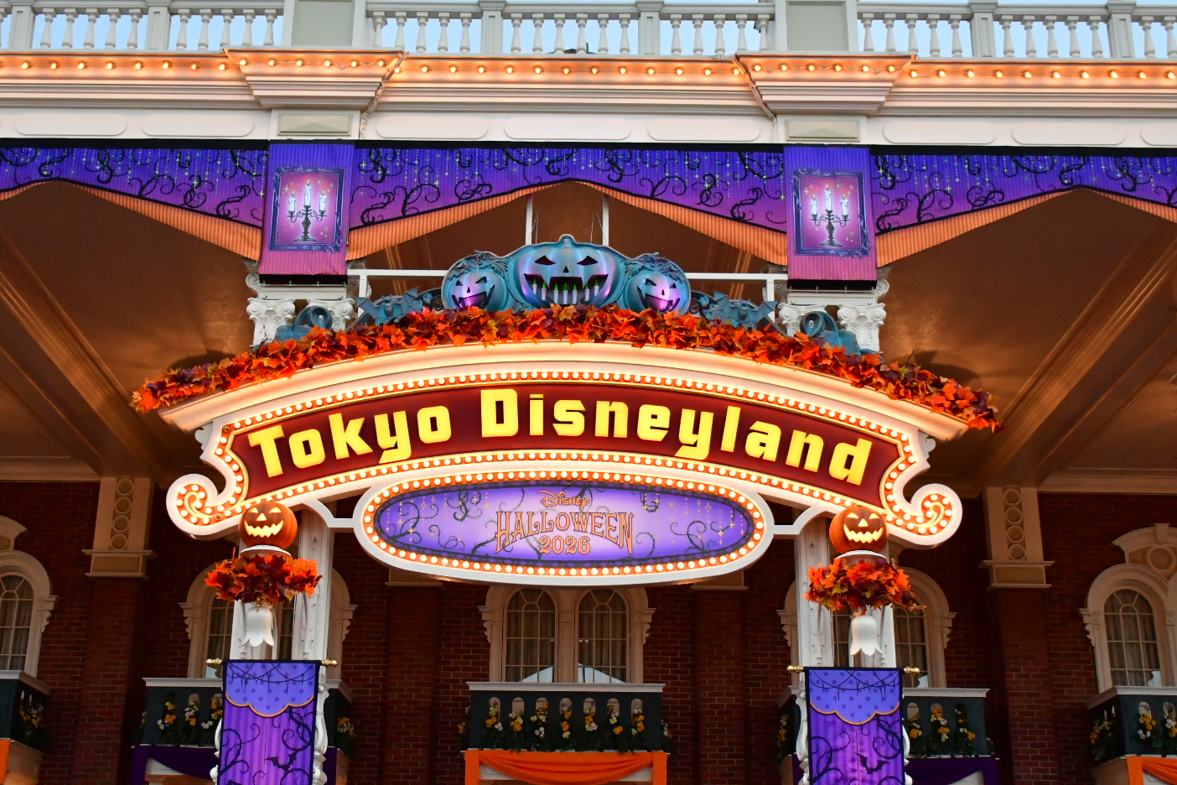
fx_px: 1471
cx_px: 563
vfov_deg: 29.9
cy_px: 407
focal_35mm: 45
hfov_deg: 43.6
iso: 3200
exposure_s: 1/400
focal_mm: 26
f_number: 4
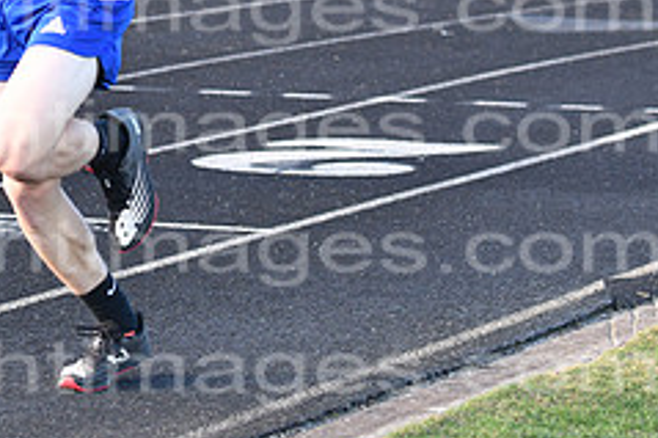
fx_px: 4657
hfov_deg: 8.0
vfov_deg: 5.4
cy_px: -48
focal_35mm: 255
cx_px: 36
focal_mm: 70
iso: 1000
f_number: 4
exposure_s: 1/1250
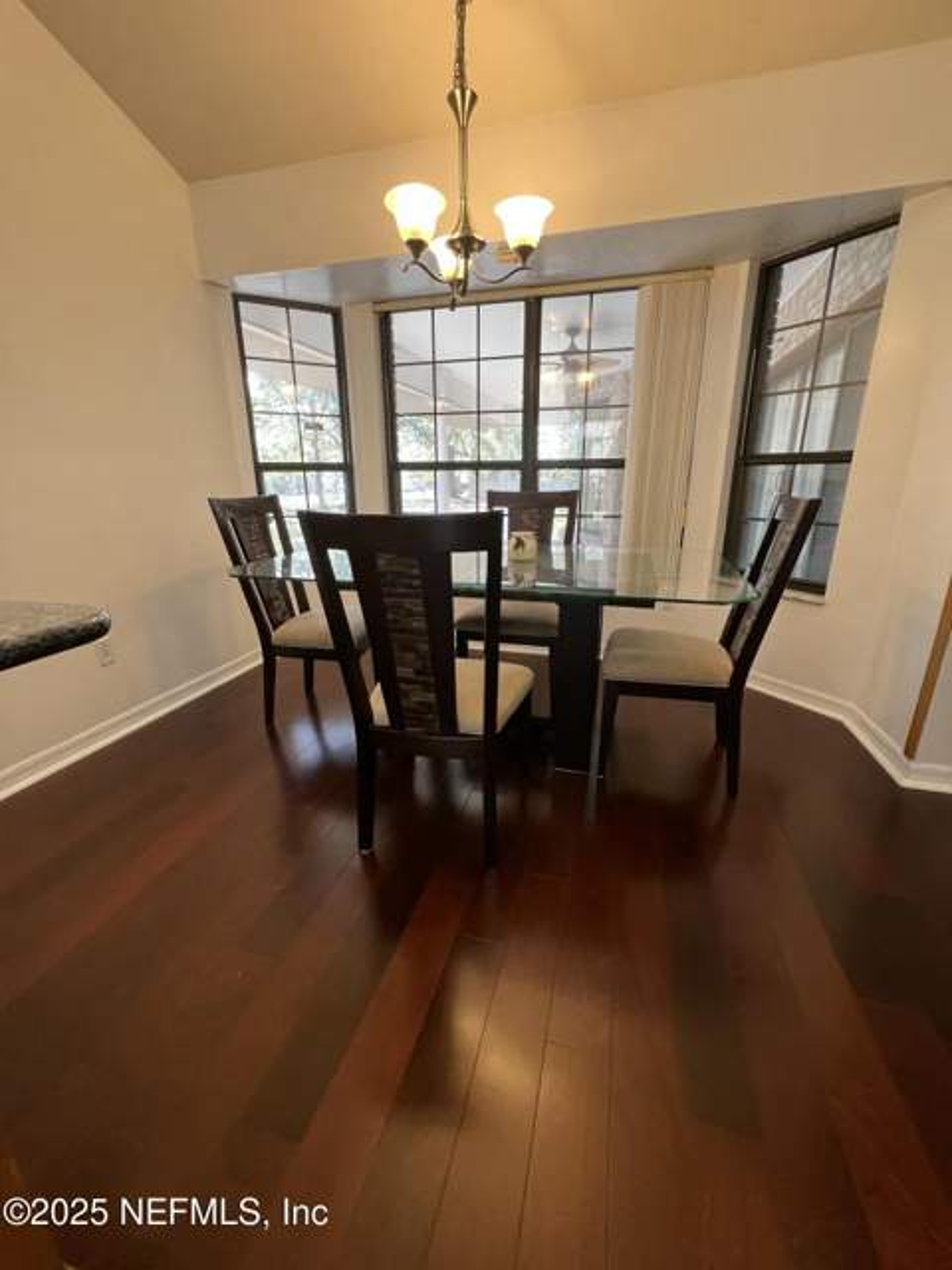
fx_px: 477
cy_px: 635
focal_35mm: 13
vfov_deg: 106.2
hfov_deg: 89.9
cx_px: 476
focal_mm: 1.57
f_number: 1.8
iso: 200
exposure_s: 1/60
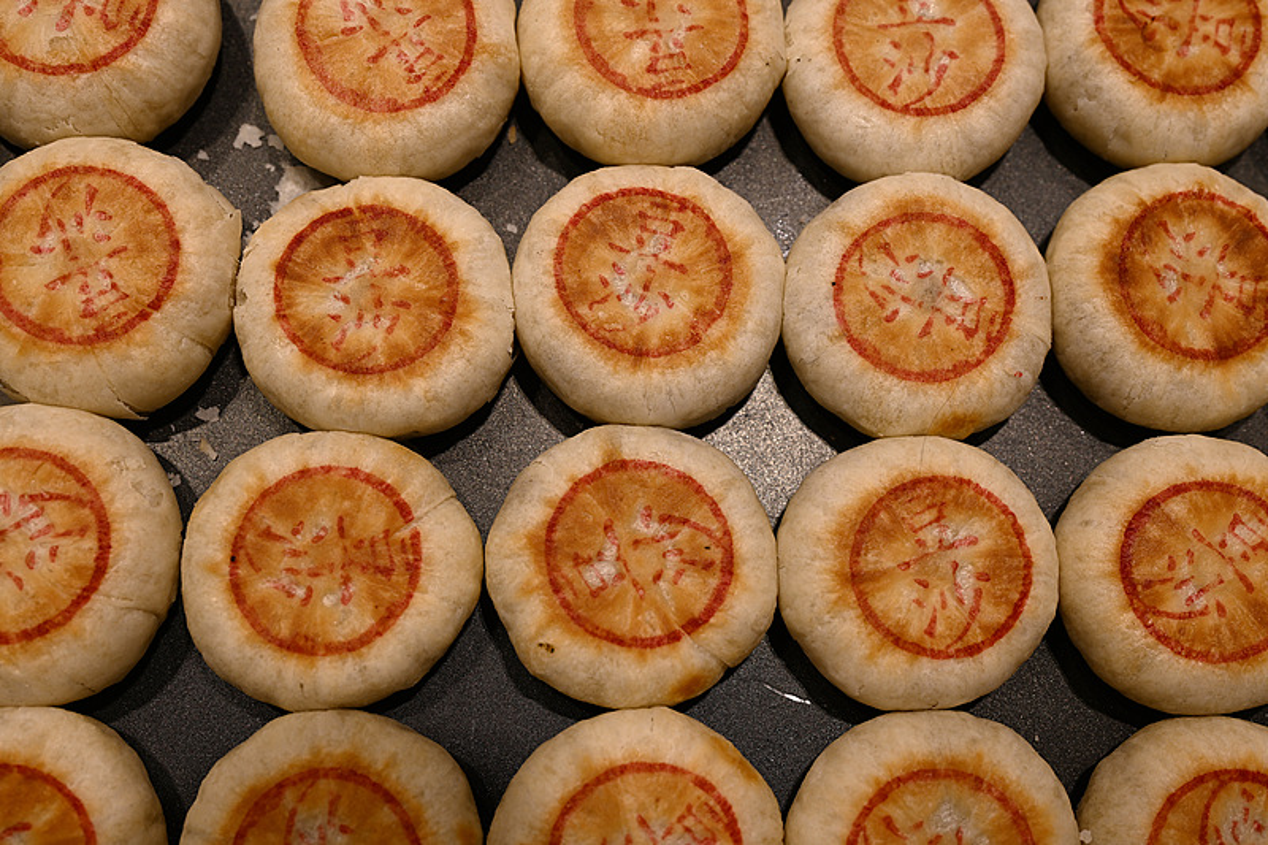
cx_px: 634
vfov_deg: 34.2
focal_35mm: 39
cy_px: 422
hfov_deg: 49.6
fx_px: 1373
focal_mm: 39
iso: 140
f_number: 5.6
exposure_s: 1/125
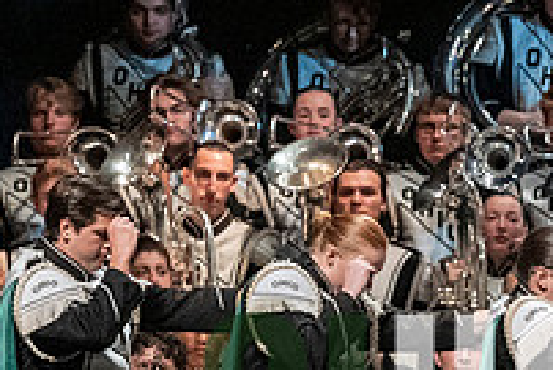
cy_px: 441
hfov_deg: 3.2
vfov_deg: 2.1
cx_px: 411
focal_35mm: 645
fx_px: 9915
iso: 4000
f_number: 4
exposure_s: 1/500
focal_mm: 150
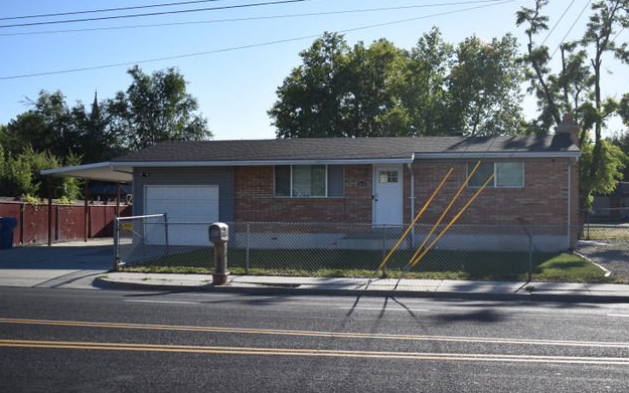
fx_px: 832
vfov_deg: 26.6
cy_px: 203
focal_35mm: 49
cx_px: 318
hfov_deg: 41.4
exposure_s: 1/640
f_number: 4.2
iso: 110
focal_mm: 31
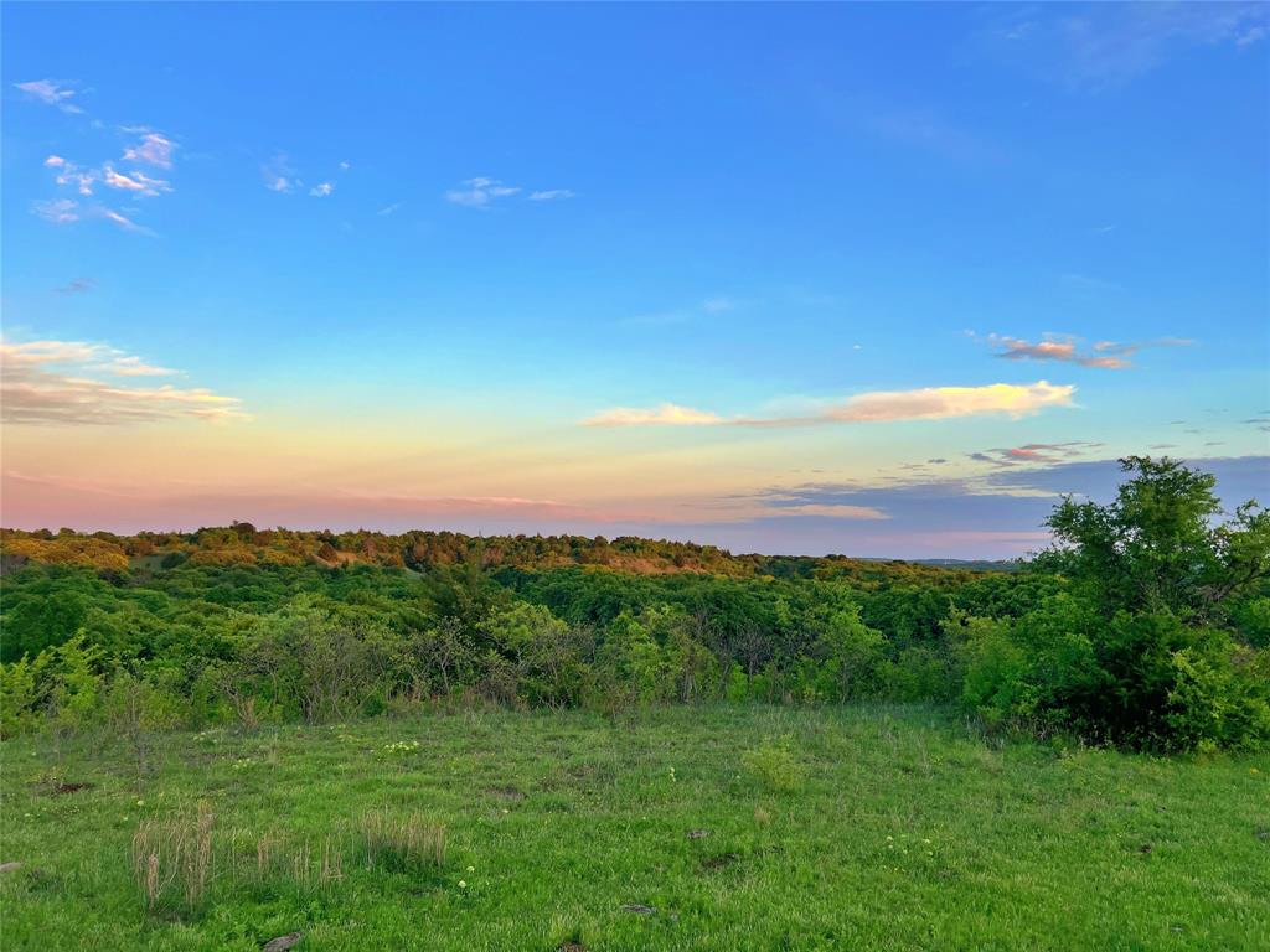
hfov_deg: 67.3
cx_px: 635
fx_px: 954
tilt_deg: +4.1
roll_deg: -1.4
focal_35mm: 26
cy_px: 476
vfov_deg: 53.1
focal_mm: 5.7
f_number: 1.5
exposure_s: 1/482
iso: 50
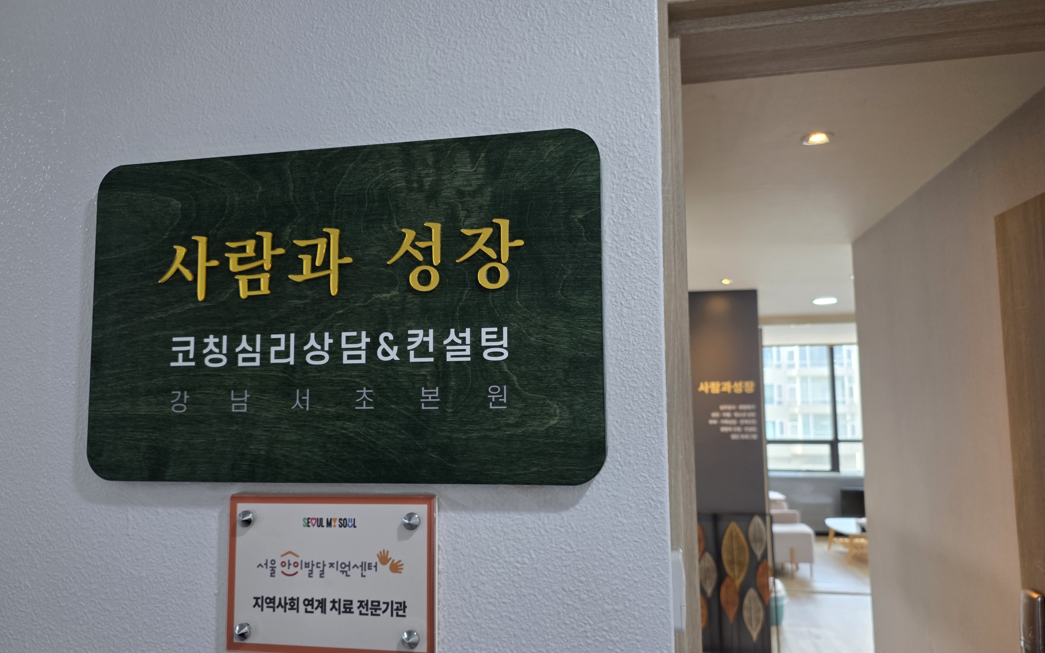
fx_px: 712
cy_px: 339
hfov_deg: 72.5
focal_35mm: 25
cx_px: 513
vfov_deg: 49.3
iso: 100
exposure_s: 1/120
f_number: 1.7
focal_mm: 6.25
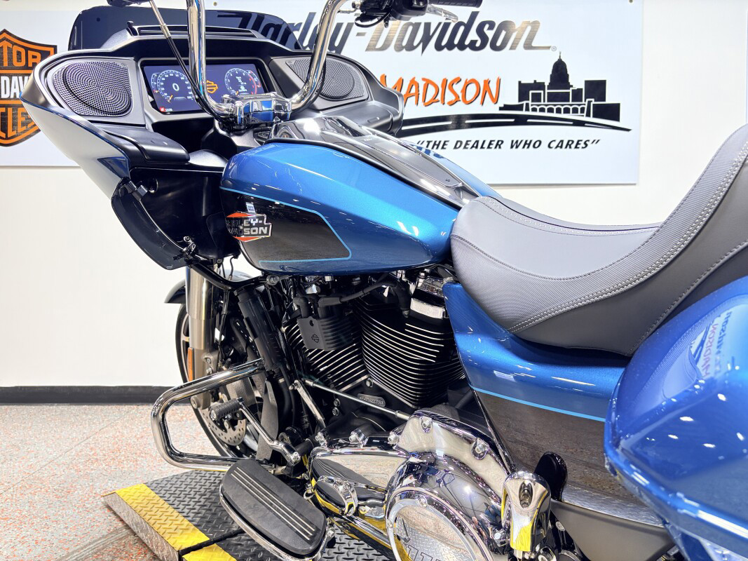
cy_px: 280
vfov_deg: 53.1
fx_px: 562
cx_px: 374
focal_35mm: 26
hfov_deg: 67.3
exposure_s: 1/120
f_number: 1.6
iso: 80
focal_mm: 5.96
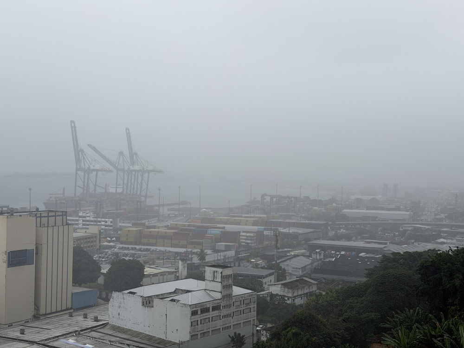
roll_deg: -0.9
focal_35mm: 48
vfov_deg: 30.3
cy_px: 174
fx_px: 643
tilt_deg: -1.4
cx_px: 232
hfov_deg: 39.7
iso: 64
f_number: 1.78
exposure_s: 1/5587
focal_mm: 6.76
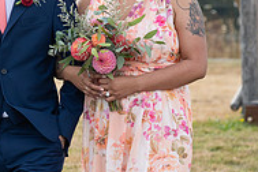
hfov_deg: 7.0
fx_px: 2085
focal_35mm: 291
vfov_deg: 4.7
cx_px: -38
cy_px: 72
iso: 400
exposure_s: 1/800
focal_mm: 95
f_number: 4.5
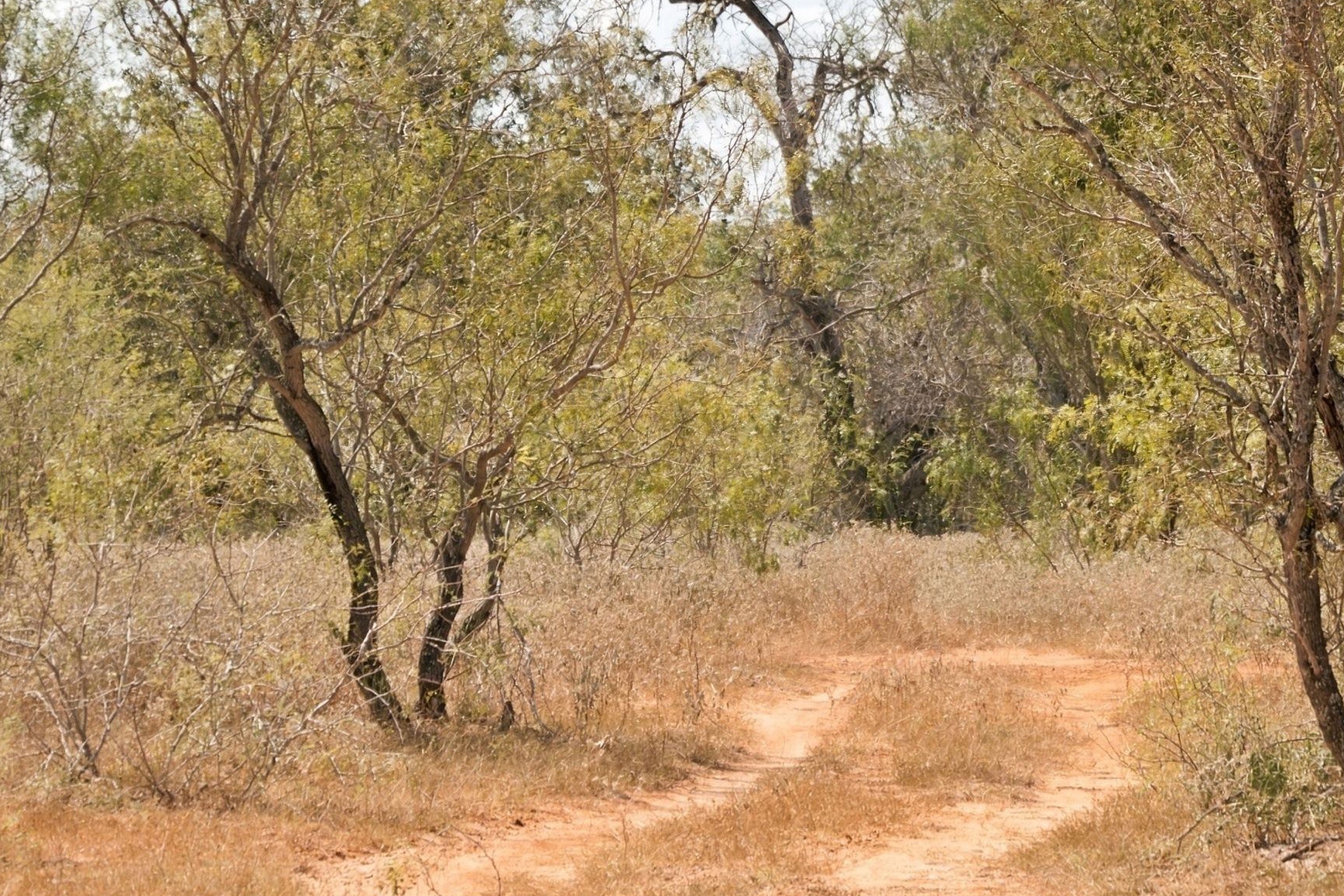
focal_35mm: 229
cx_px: 870
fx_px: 8548
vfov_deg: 6.0
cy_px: 312
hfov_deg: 9.0
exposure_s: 1/320
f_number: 6.3
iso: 100
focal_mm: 106.3
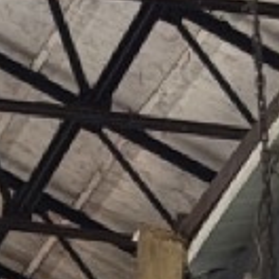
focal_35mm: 410
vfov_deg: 4.2
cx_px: -695
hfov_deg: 4.1
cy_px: 748
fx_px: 3739
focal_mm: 6.76
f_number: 1.78
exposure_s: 1/51
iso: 64
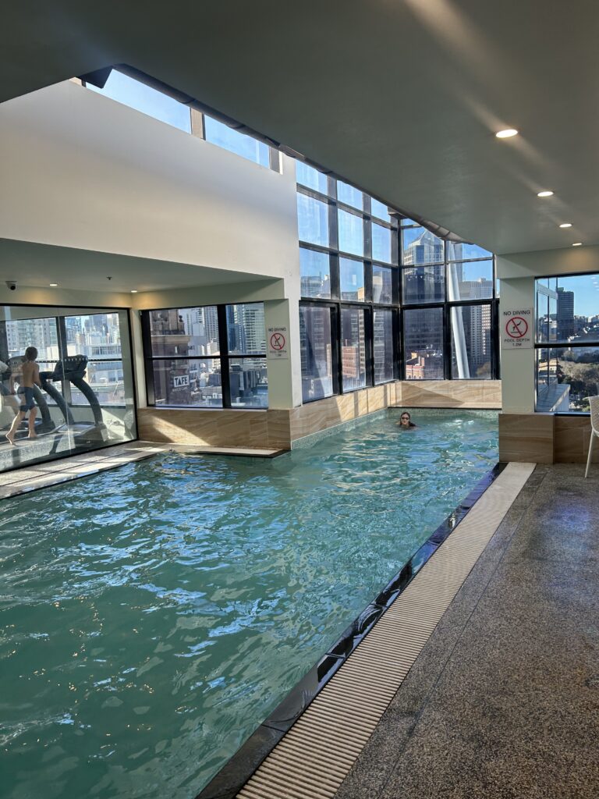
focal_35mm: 26
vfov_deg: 67.3
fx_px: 600
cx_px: 300
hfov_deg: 53.1
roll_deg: +0.0
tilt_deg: -7.5
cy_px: 400
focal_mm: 5.7
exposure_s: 1/284
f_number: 1.5
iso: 40
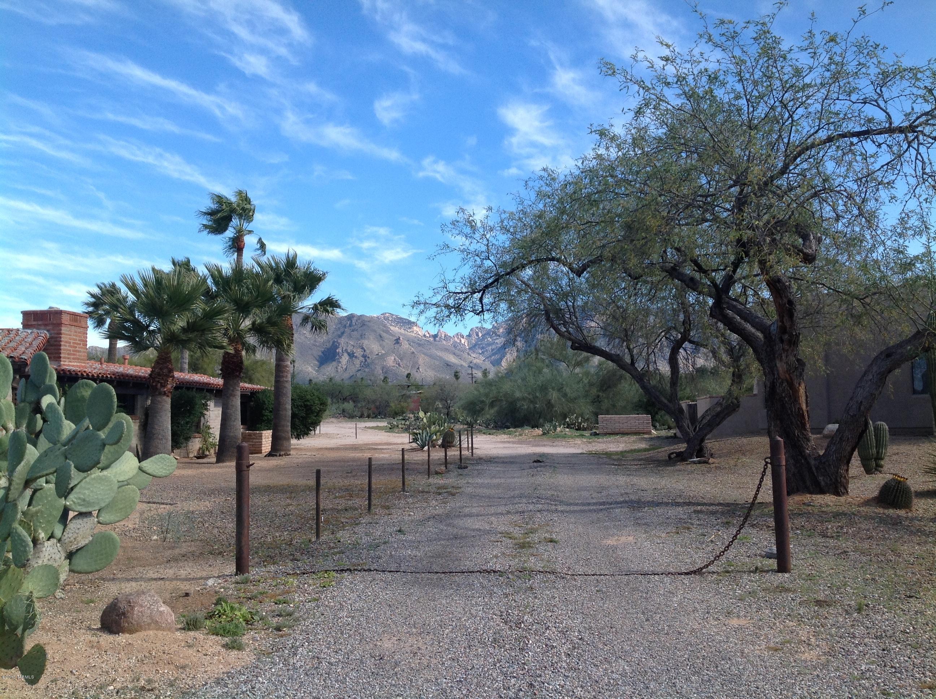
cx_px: 468
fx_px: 945
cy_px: 350
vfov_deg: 40.6
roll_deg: +0.5
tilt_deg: +7.5
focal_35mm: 35
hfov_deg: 52.7
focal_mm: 4.28
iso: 50
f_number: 2.4
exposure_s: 1/916
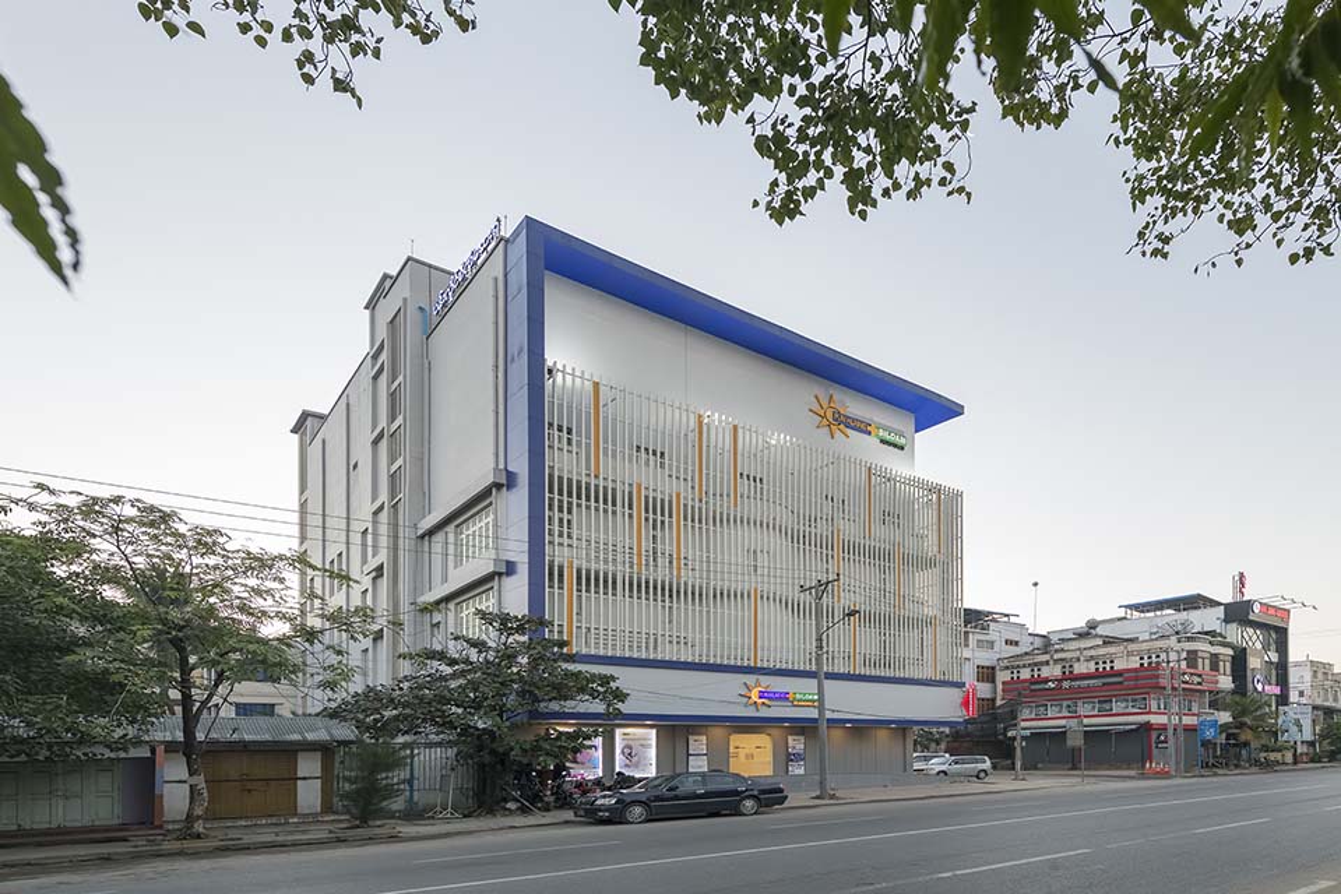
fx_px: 521
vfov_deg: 81.2
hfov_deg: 104.3
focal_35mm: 14
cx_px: 670
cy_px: 447
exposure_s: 1/160
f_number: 5.6
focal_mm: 14
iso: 1800
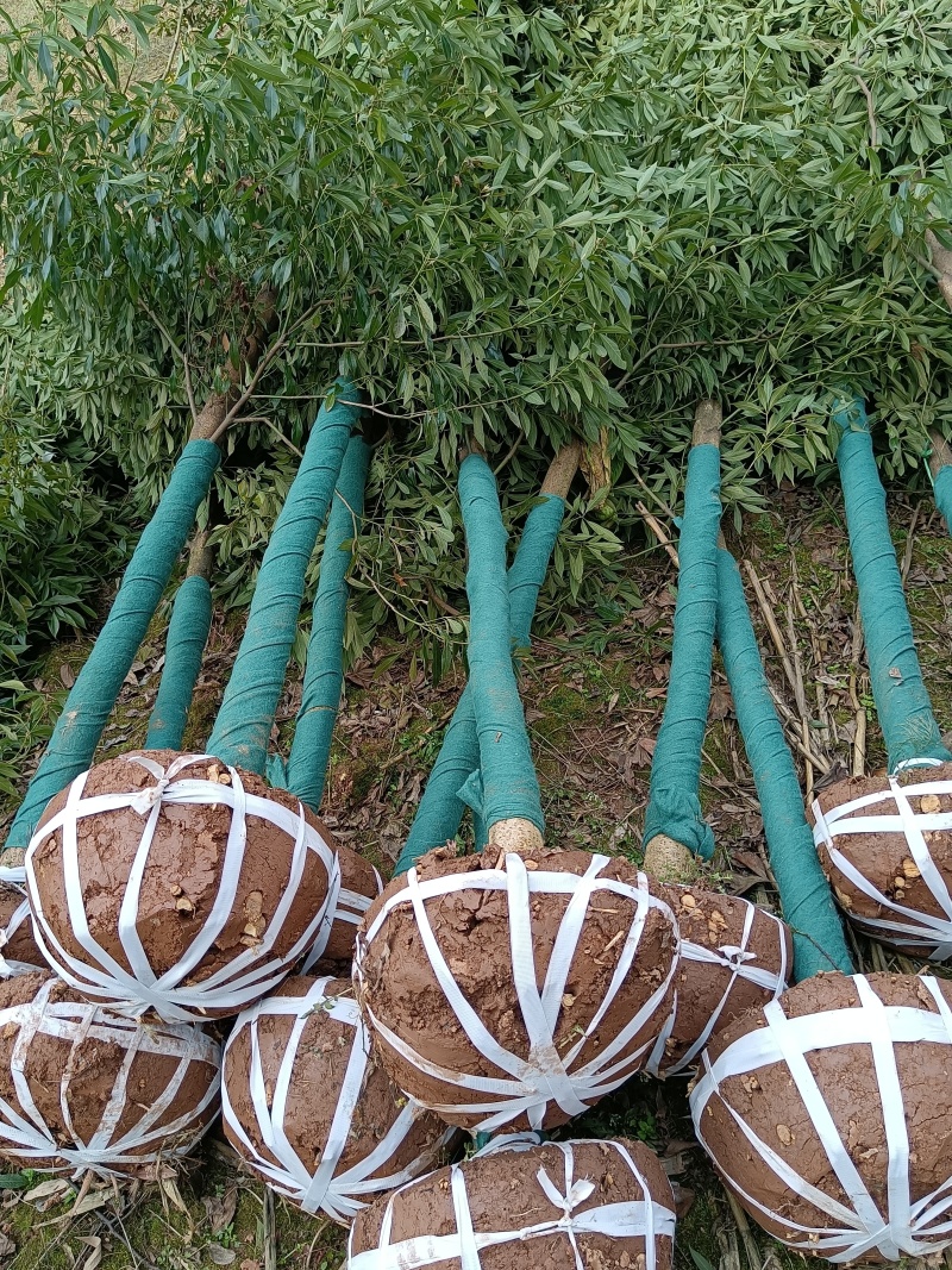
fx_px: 990
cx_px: 476
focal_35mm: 27
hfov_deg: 51.3
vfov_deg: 65.3
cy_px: 635
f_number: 1.9
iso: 100
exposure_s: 1/310
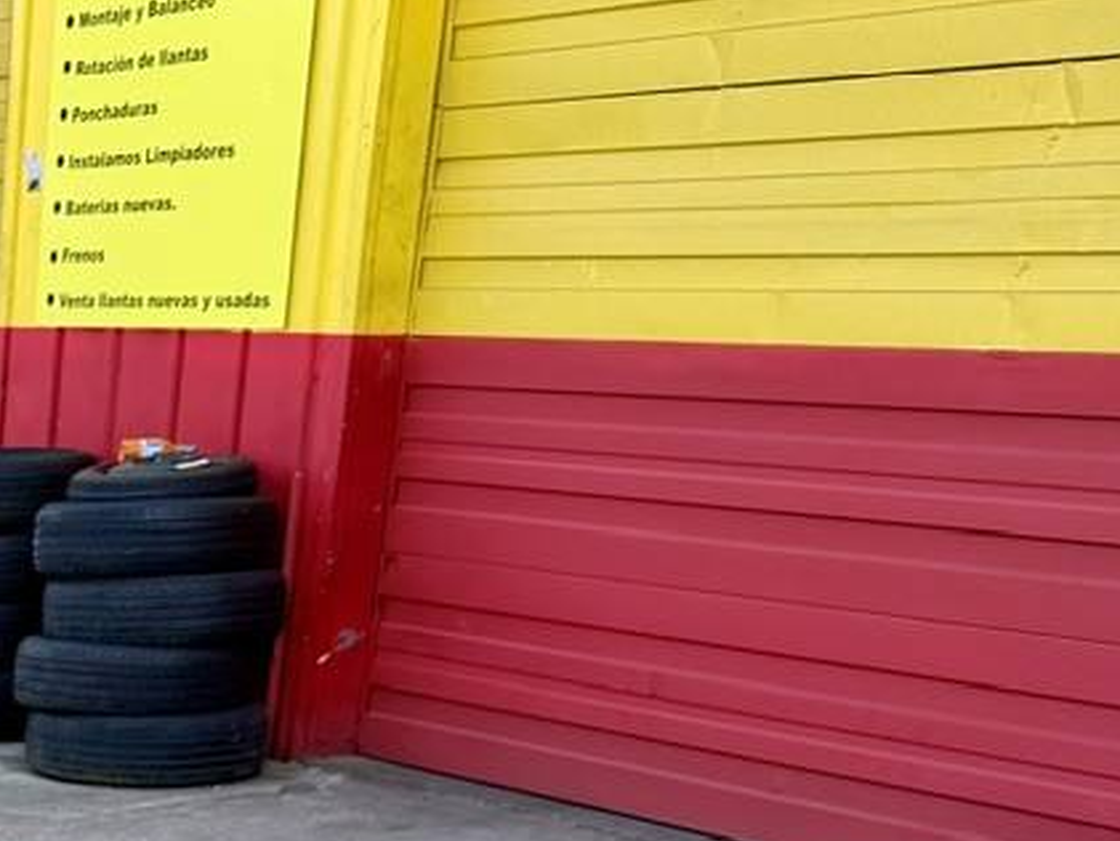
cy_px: 1211
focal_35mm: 73
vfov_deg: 18.2
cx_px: -428
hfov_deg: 23.0
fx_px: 2363
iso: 80
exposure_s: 1/1553
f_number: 1.78
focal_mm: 6.76
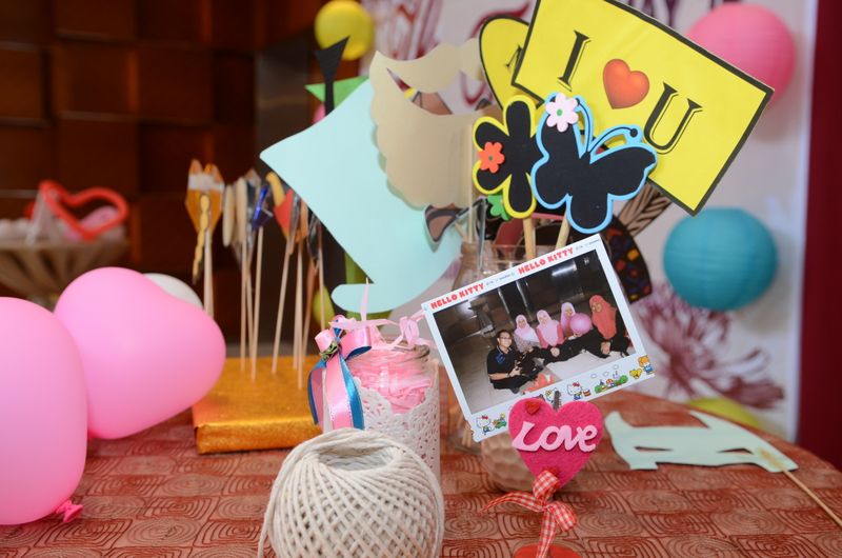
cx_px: 421
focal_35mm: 36
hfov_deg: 53.2
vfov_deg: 36.7
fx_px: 840
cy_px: 279
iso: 640
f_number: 4
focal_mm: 24
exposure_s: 1/60
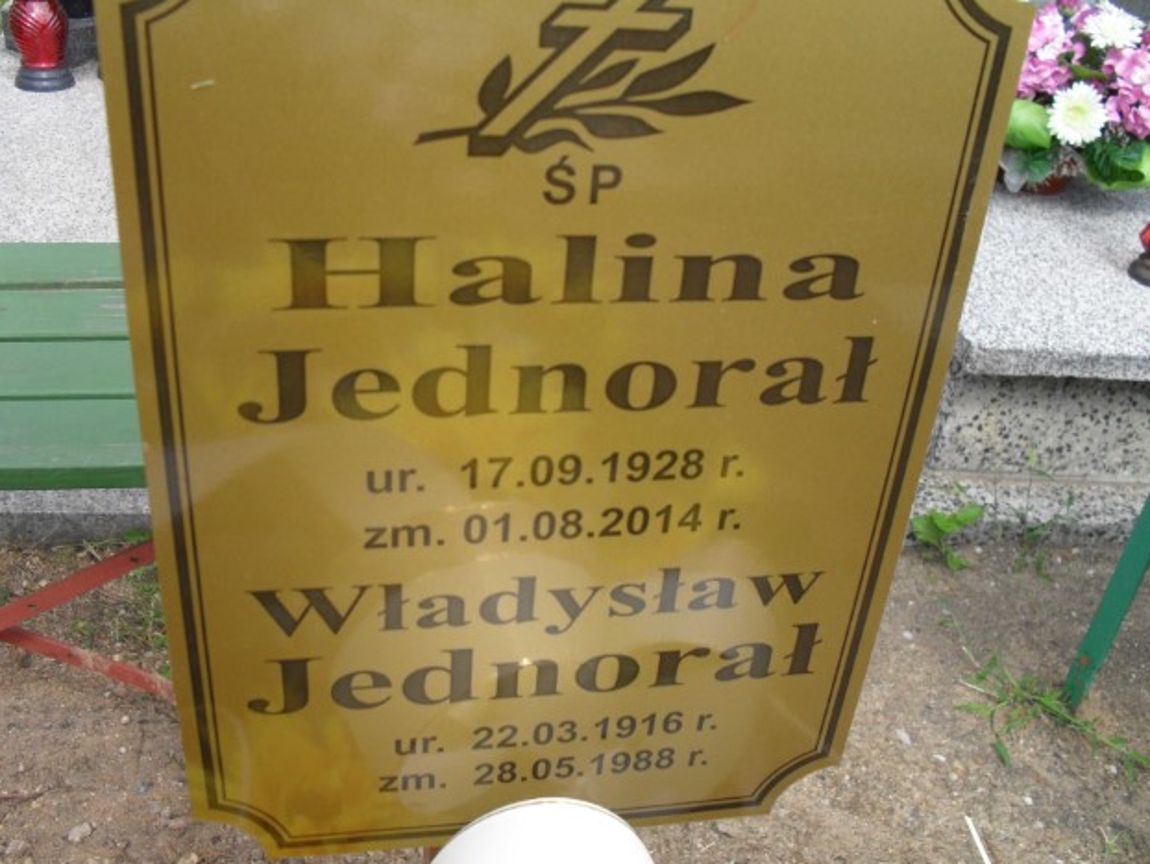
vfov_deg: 39.7
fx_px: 1196
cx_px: 569
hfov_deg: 51.3
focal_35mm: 36
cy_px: 442
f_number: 3.2
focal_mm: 6.3
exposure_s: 1/350
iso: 100
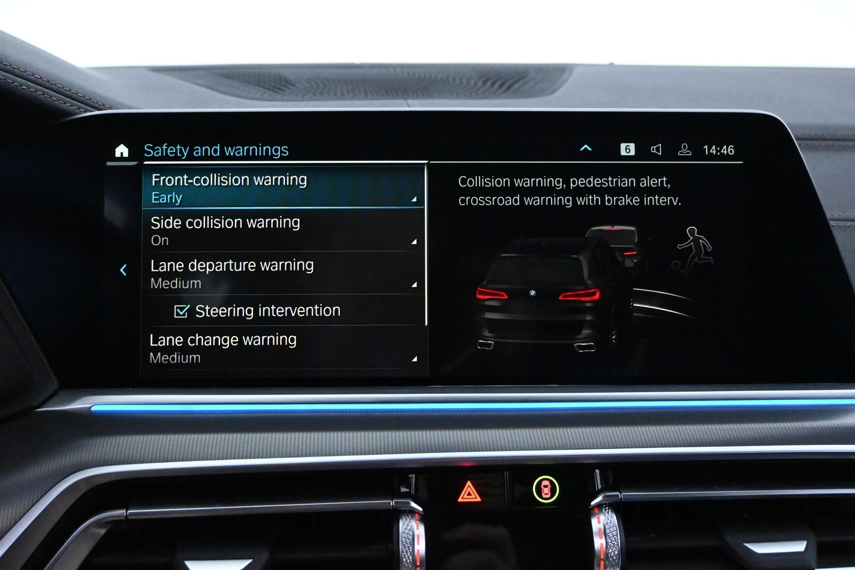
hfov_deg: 55.0
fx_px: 821
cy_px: 261
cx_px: 433
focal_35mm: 35
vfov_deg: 38.3
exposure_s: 1/125
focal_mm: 21
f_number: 4
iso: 10000
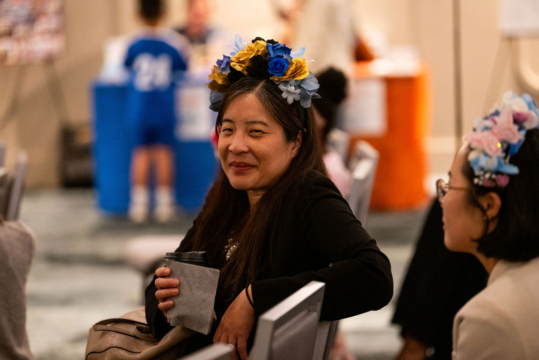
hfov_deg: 13.7
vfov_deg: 9.2
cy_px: 180
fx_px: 2246
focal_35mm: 150
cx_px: 270
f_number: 2.8
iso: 2000
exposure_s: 1/125
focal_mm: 150
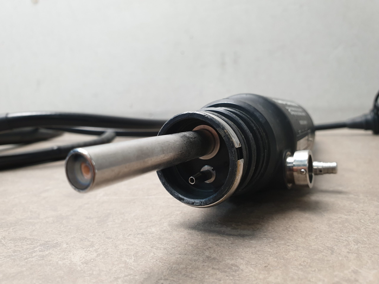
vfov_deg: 53.1
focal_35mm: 26
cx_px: 190
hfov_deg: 67.3
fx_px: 285
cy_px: 142
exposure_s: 1/50
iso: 200
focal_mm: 4.3
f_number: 2.4
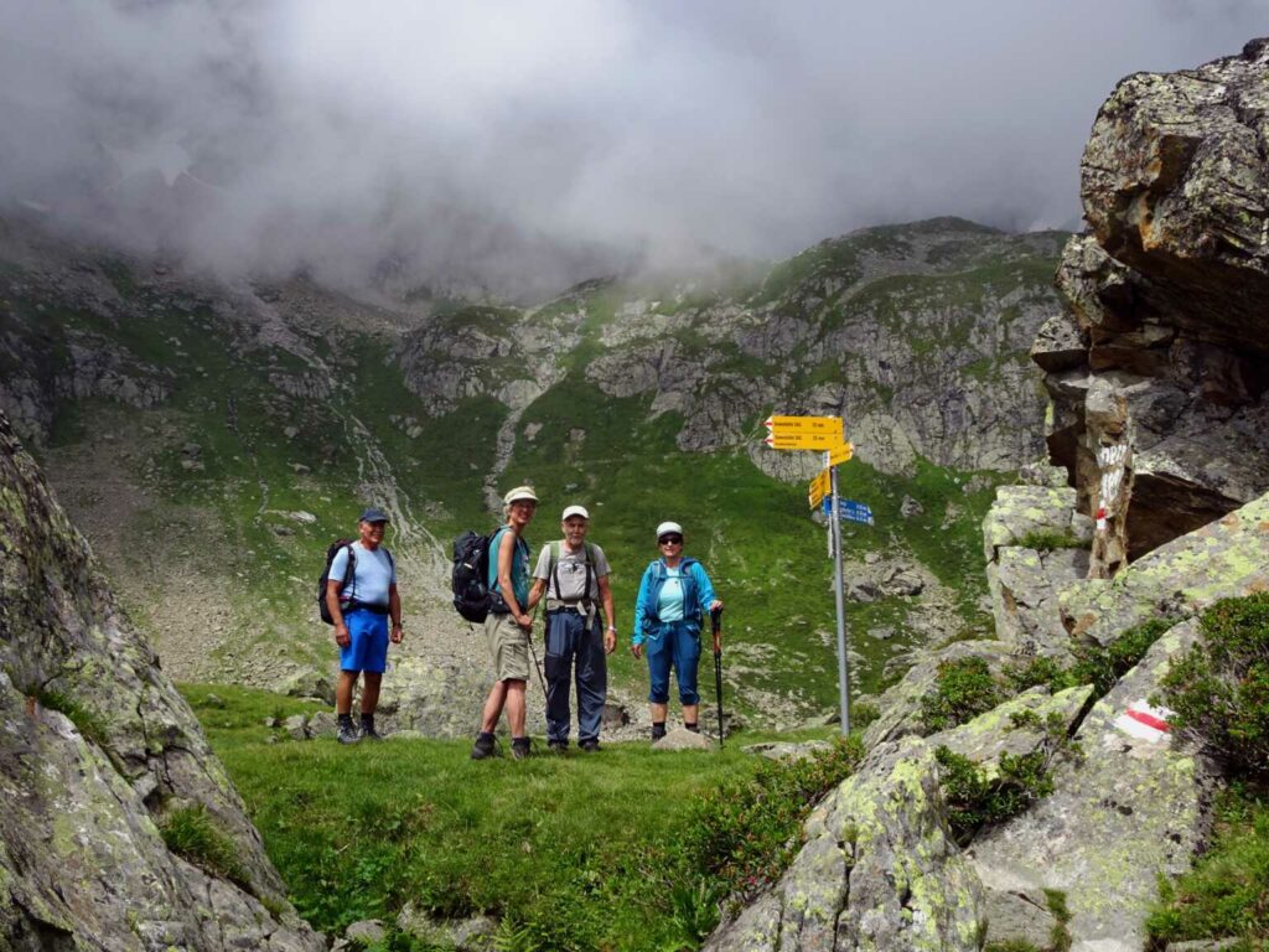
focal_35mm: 34
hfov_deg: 54.0
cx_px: 634
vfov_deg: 41.8
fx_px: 1246
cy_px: 476
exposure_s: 1/640
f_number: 4
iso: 80
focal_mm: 5.79
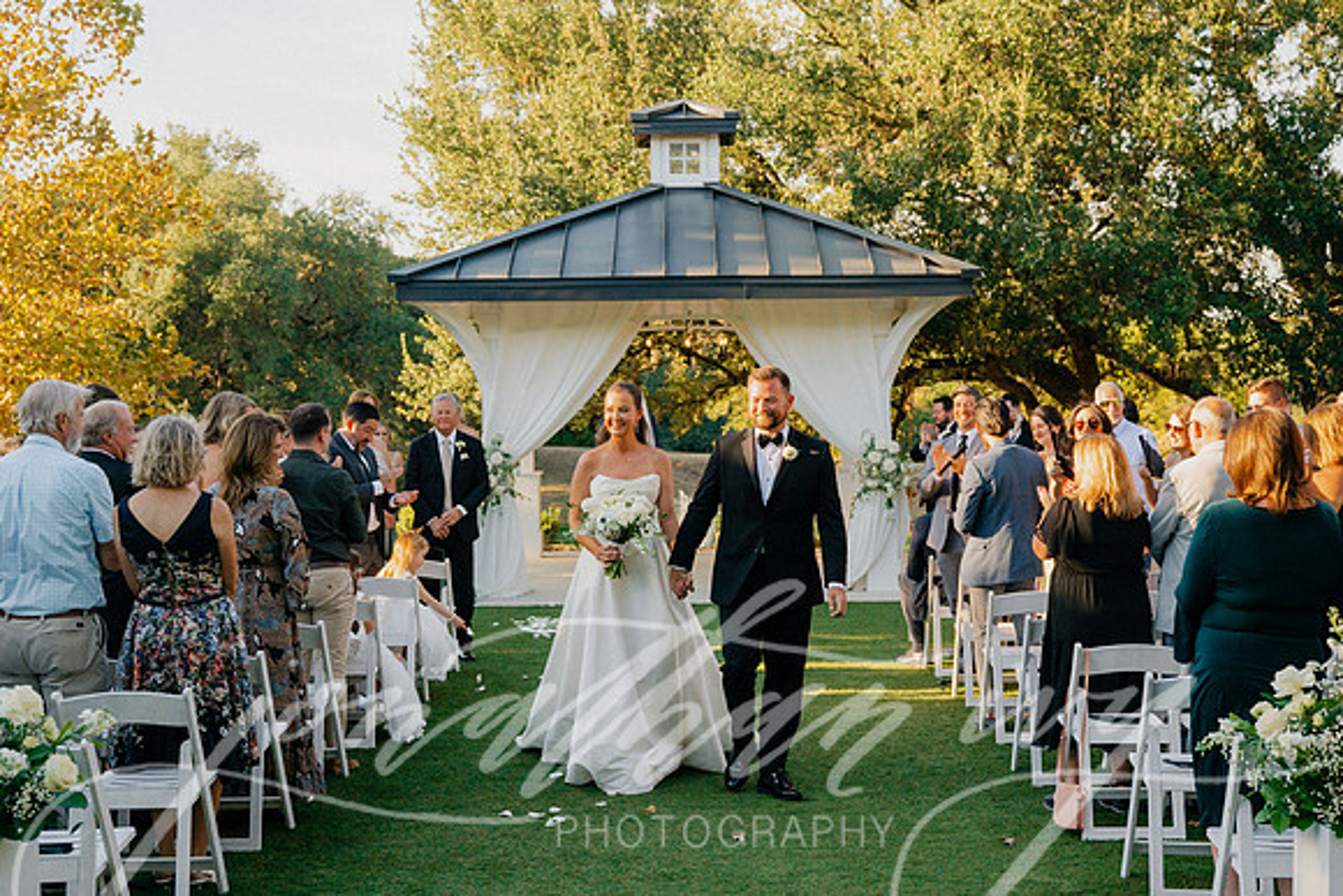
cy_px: 440
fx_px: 1798
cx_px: 682
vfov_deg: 28.0
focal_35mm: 48
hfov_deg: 41.0
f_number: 4
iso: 400
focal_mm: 46
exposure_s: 1/1600
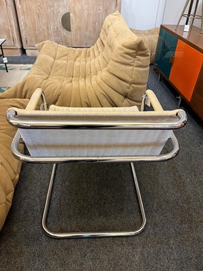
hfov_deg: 53.1
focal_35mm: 26
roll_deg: -1.7
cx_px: 102
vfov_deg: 67.3
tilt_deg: -37.6
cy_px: 136
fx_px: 203
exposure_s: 1/50
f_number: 1.6
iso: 125
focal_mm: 5.1
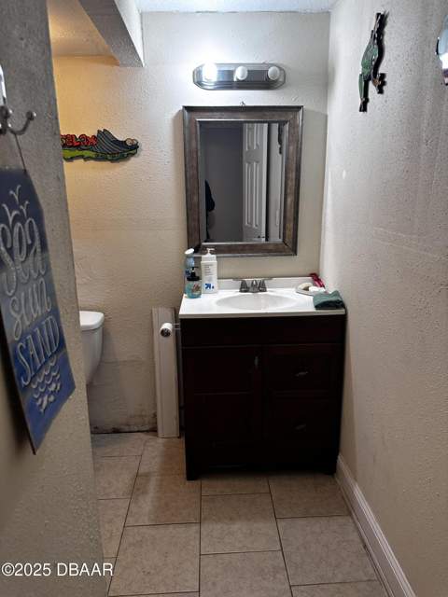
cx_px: 224
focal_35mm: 24
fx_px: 414
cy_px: 298
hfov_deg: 56.8
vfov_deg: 71.6
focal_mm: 6.86
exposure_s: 1/60
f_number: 1.78
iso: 125
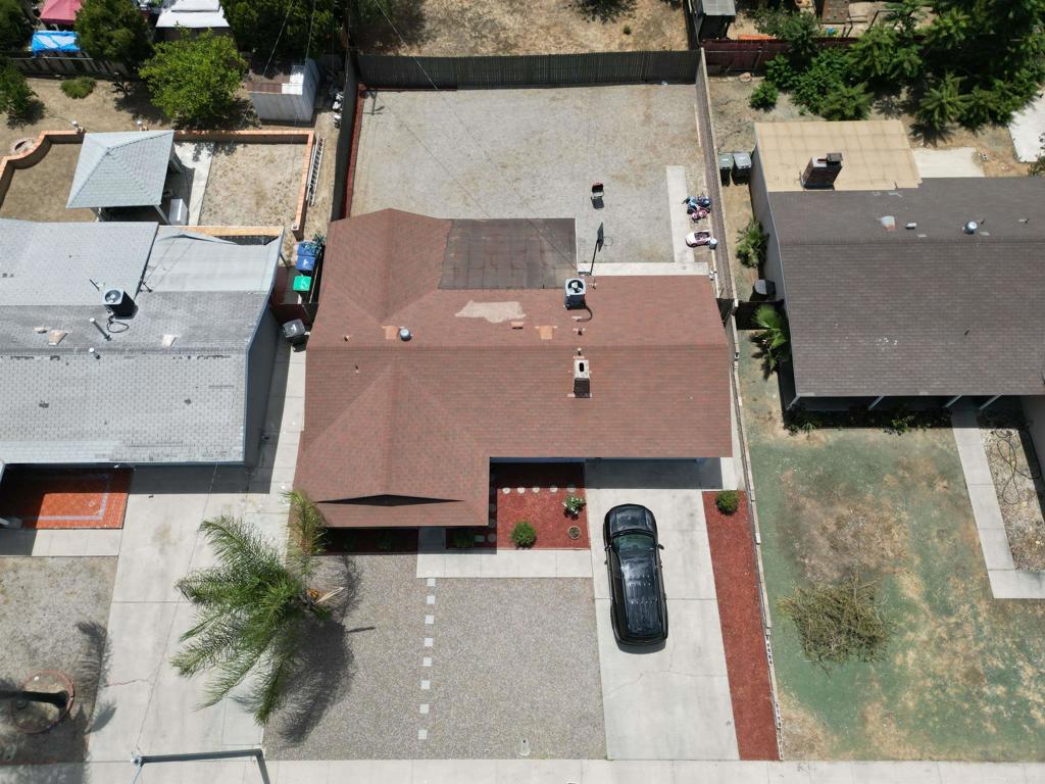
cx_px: 522
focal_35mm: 24
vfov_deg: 56.8
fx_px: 725
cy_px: 392
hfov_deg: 71.6
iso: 110
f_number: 1.7
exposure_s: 1/3200
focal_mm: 6.72
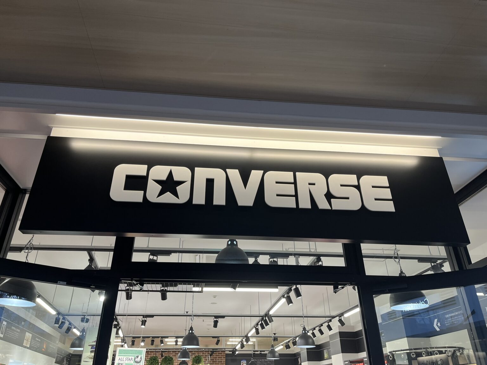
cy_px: 182
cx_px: 244
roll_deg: +0.8
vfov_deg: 53.1
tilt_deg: +27.5
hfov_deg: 67.3
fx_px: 366
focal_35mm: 26
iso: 100
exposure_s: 1/100
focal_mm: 5.1
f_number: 1.6
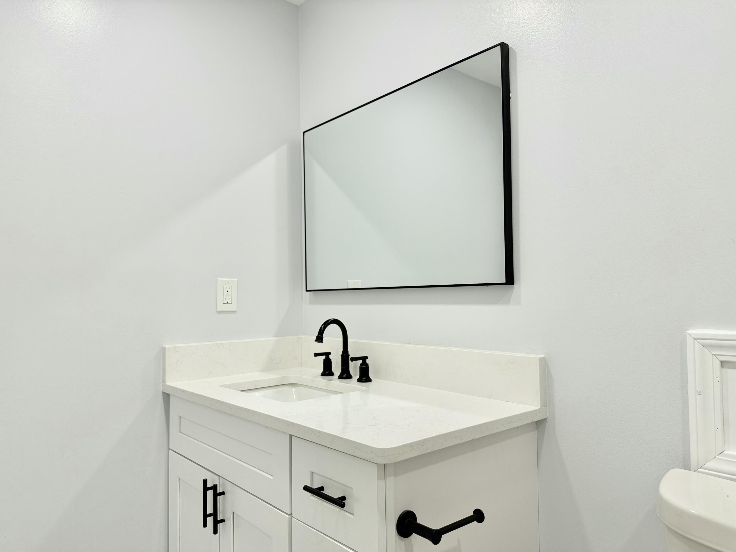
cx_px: 368
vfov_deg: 56.8
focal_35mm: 24
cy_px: 276
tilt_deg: +2.6
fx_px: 510
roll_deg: +0.5
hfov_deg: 71.6
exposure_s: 1/120
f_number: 1.78
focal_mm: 6.76
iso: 64
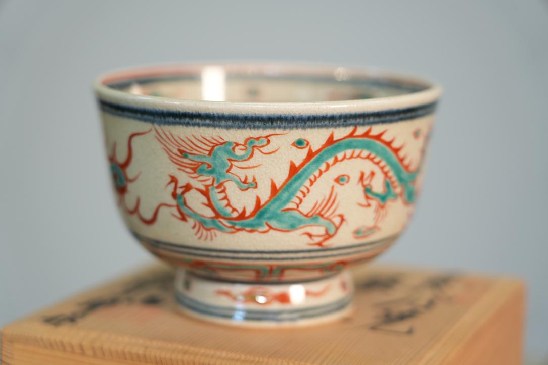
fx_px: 1370
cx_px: 274
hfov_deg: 22.6
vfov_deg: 15.2
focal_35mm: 90
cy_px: 182
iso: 800
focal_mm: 90
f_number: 4
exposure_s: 1/100
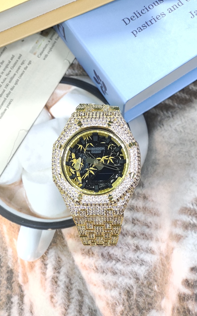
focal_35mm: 64
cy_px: 164
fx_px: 550
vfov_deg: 32.0
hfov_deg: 20.3
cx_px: 94
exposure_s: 1/100
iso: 101
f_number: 2.08
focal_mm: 7.55
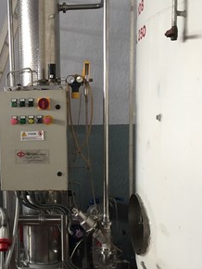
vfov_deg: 39.6
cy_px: 146
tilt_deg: -5.4
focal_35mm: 48
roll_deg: +2.2
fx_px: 373
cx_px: 41
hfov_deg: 29.6
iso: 80
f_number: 2.2
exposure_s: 1/33
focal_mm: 4.15
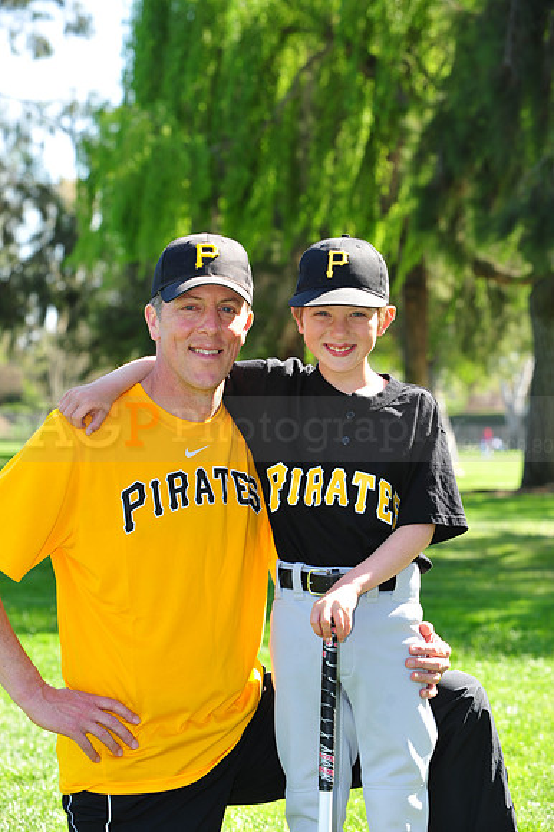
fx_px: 2311
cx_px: 277
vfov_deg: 20.4
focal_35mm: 100
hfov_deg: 13.7
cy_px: 416
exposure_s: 1/160
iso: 200
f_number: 7.1
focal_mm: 100
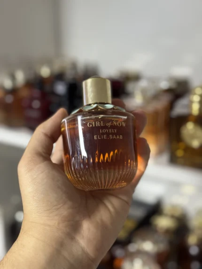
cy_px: 134
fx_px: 373
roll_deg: -0.3
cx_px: 101
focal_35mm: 48
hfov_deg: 30.3
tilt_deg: -19.3
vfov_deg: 39.6
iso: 200
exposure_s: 1/50
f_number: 1.78
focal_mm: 6.76
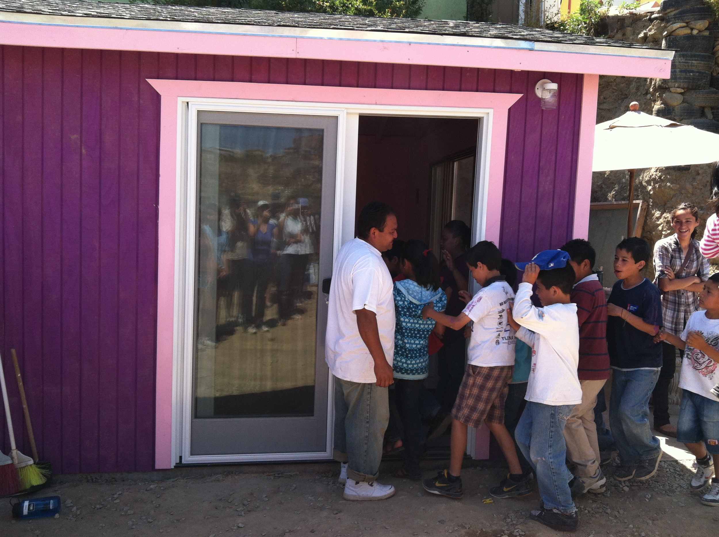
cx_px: 360
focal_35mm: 35
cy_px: 268
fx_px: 726
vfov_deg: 40.6
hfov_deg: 52.7
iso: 80
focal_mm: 3.85
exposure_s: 1/323
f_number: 2.8
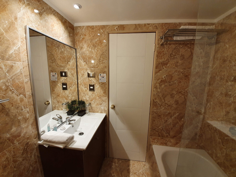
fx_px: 89
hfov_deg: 106.2
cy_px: 88
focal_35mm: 13
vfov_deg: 89.9
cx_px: 118
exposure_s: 1/50
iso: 125
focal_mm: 1.8
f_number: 2.2
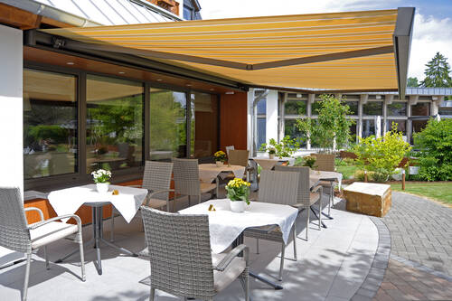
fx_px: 301
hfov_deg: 73.8
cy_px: 150
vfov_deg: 53.1
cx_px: 226
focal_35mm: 24
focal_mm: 24
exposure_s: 1/250
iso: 200
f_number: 7.1
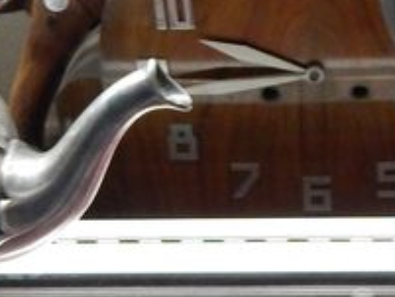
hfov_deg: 16.6
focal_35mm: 117
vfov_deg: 12.7
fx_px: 1336
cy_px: 144
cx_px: 350
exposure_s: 1/10
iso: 400
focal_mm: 4
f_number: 3
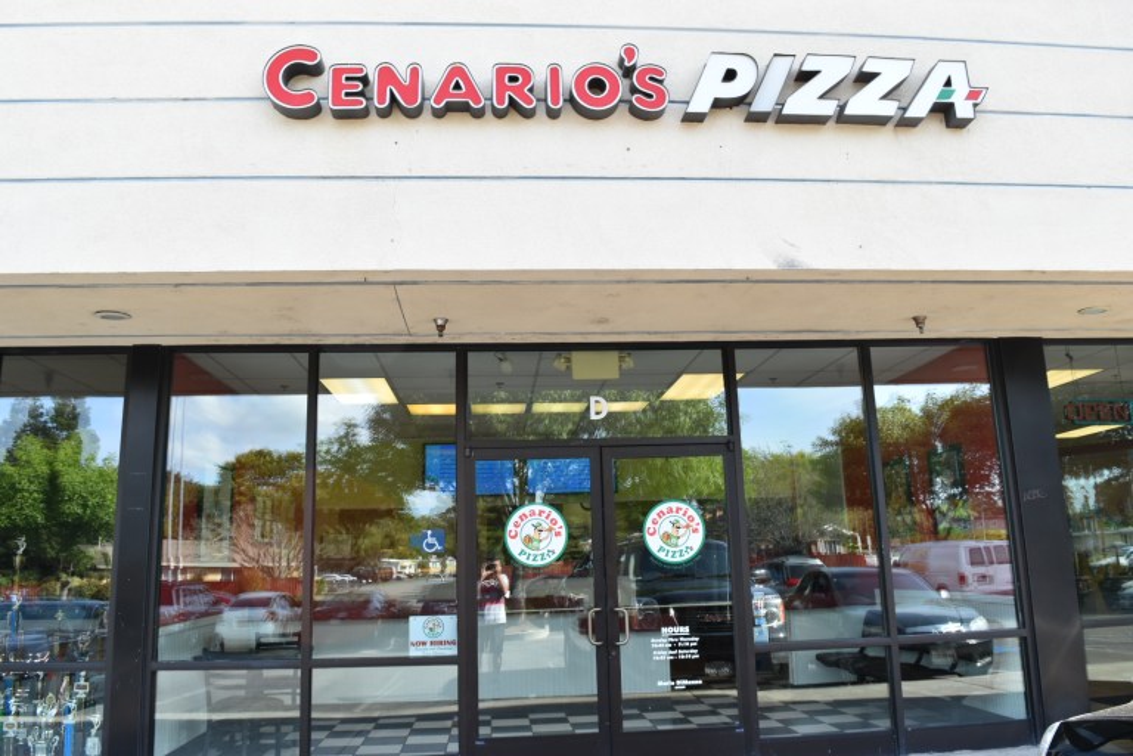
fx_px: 850
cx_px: 566
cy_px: 378
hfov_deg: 67.4
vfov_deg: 47.9
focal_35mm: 27
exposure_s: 1/125
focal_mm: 18
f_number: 8
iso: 400
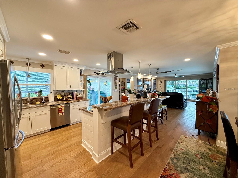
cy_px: 89
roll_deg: +0.1
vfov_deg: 85.7
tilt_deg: -1.8
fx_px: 96
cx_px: 119
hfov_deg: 102.1
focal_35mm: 14
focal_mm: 2.22
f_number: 2.2
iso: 250
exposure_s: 1/120
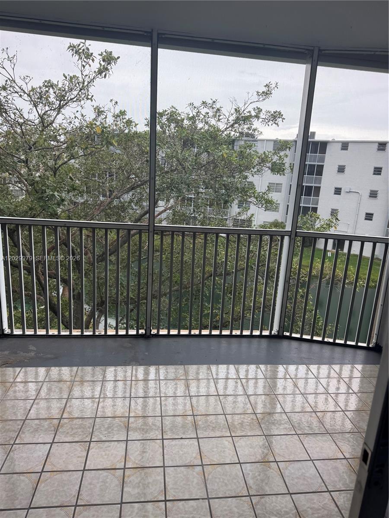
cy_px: 259
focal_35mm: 24
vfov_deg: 71.6
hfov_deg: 56.8
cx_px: 194
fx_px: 360
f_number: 1.78
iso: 80
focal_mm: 6.76
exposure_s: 1/451
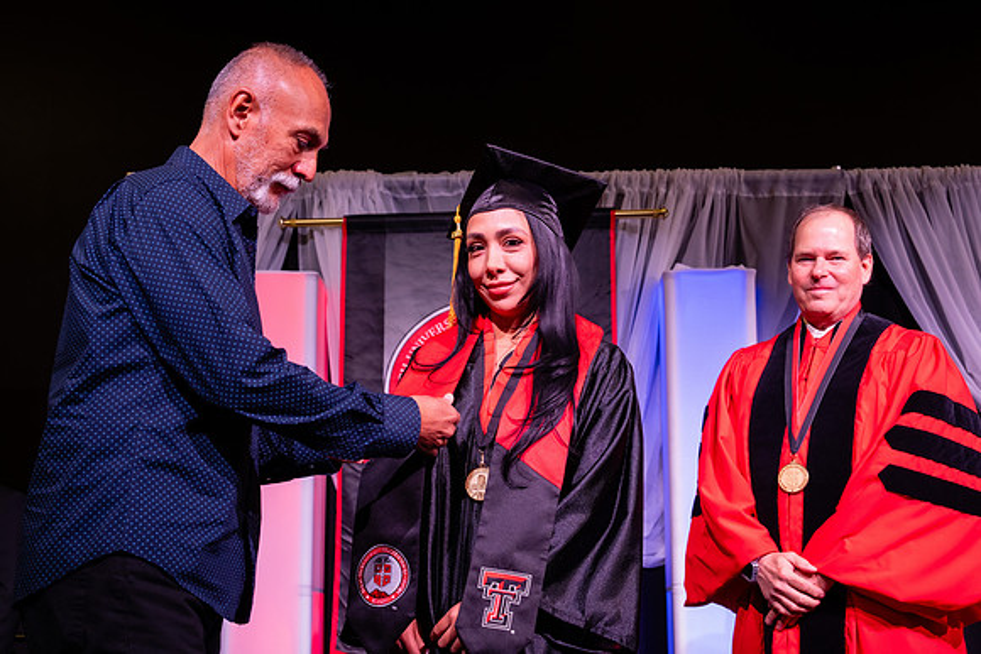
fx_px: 1467
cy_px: 363
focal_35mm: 54
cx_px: 509
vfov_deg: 25.1
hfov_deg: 37.0
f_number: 5.6
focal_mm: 47
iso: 1250
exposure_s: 1/160
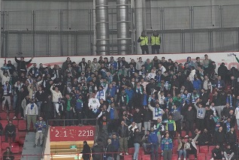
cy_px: 99
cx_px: 159
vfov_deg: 5.0
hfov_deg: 7.5
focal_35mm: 273
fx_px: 1815
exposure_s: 1/320
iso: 12800
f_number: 5
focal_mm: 158
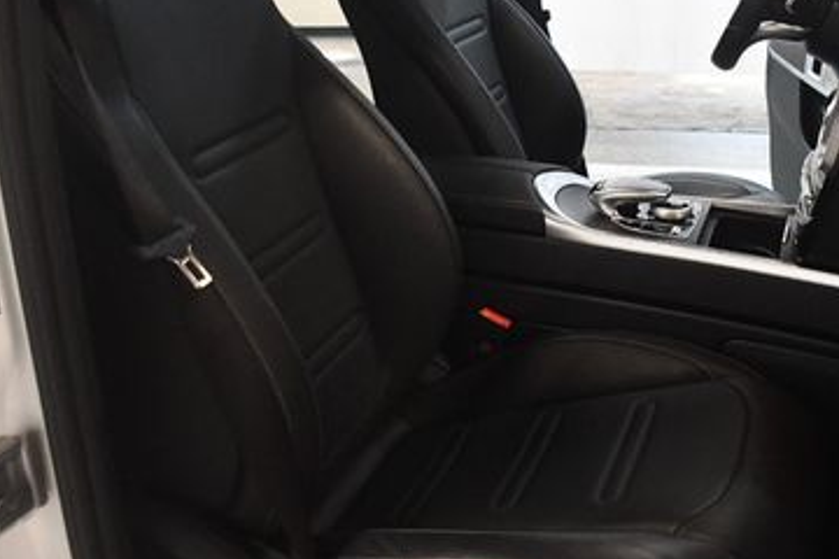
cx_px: 580
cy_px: 221
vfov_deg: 28.0
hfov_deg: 40.4
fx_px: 1119
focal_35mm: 48
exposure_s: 1/125
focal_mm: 18
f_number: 3.5
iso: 3200
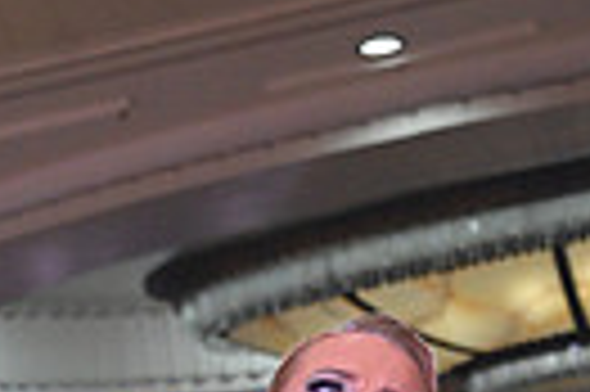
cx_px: -79
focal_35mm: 222
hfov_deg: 9.2
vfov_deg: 5.8
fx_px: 3634
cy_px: 1144
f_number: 5
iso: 2500
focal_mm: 50
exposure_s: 1/400
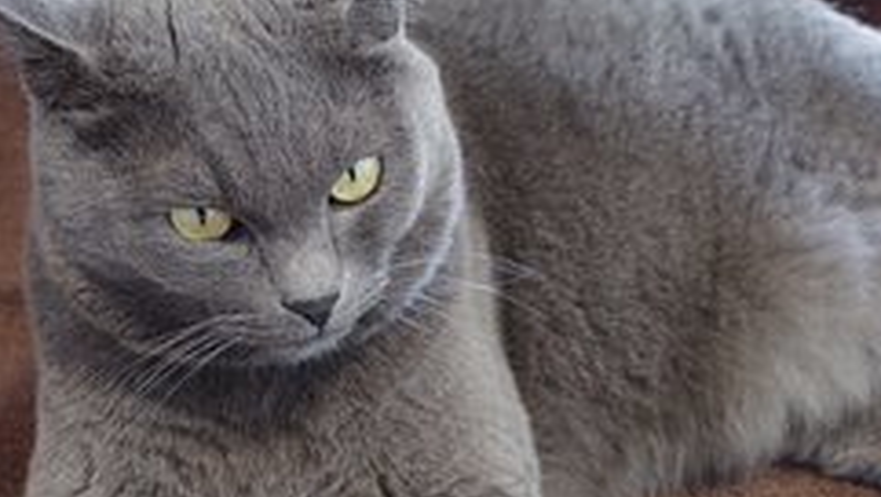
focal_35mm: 80
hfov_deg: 26.3
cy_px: 608
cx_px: 600
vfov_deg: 14.6
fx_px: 1870
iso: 800
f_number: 4.5
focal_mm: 24
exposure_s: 1/10
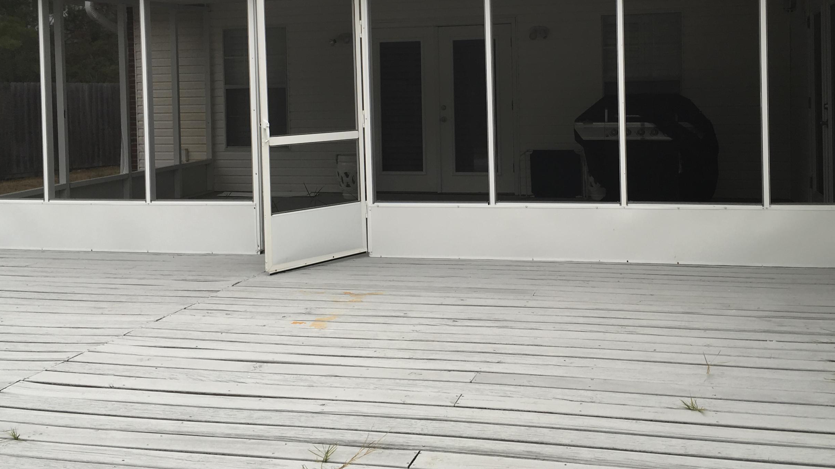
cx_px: 453
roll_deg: +1.1
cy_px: 116
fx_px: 864
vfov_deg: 29.9
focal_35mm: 39
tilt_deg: -1.1
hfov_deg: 51.5
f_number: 2.2
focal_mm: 4.15
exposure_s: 1/364
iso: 25
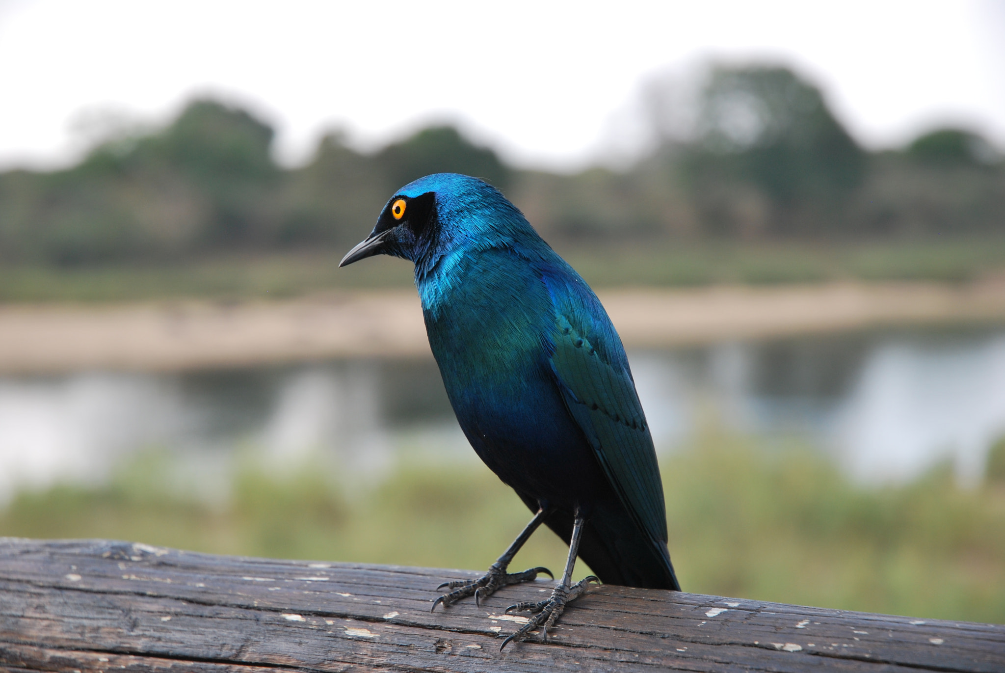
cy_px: 336
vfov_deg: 13.1
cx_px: 502
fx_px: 2935
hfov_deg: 19.4
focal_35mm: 105
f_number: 4.5
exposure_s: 1/200
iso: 200
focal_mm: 70
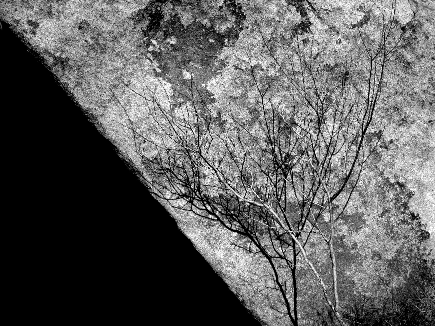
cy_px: 163
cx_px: 218
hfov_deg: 52.6
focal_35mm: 35
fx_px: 440
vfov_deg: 40.7
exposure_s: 1/1534
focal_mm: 8.9
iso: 100
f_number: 8
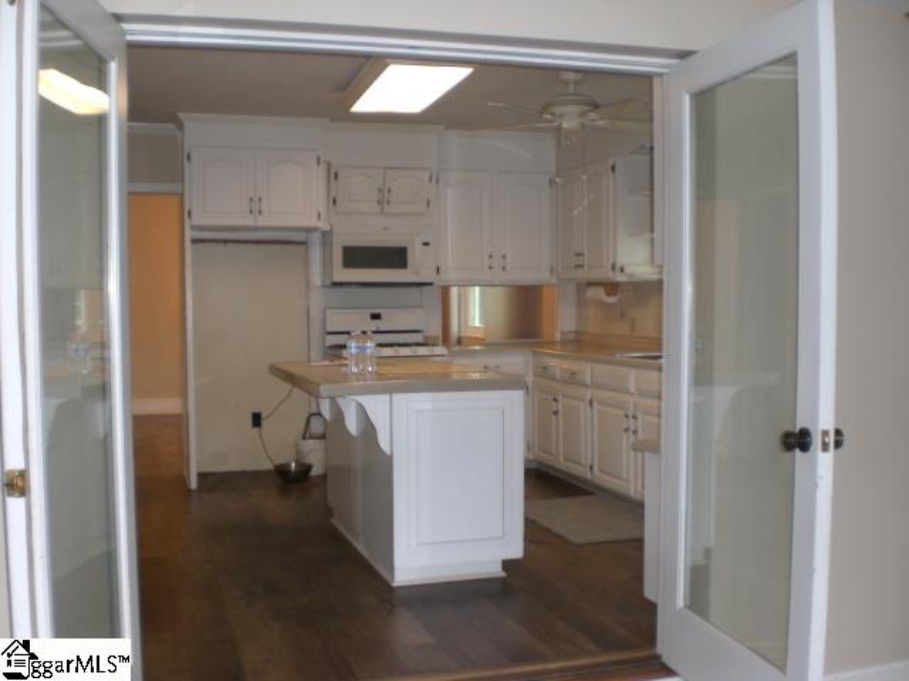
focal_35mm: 38
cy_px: 340
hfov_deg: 49.0
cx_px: 454
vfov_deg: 37.7
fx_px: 998
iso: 200
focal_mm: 6.3
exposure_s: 1/60
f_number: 3.1
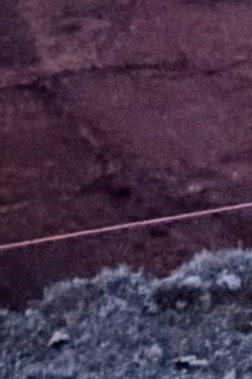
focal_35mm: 109
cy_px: -91
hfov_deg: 11.5
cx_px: 476
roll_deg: -1.4
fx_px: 1147
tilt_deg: -15.0
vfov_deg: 17.8
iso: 1600
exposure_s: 1/35
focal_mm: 2.22
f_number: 2.2
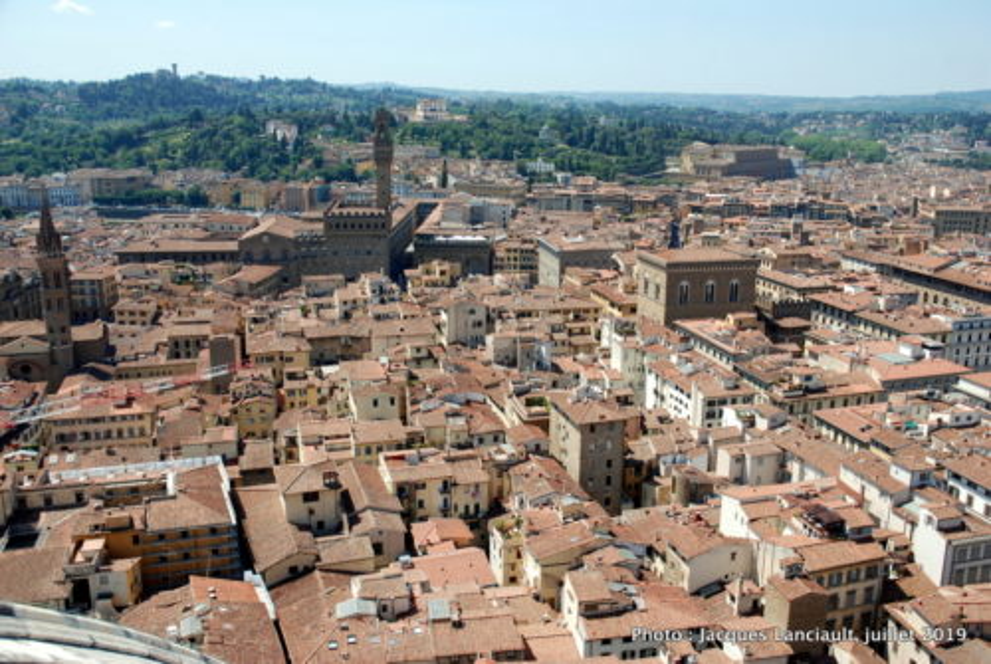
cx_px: 496
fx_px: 910
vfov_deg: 40.1
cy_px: 332
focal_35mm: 33
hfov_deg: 57.2
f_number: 7.1
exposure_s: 1/200
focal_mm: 22
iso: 100
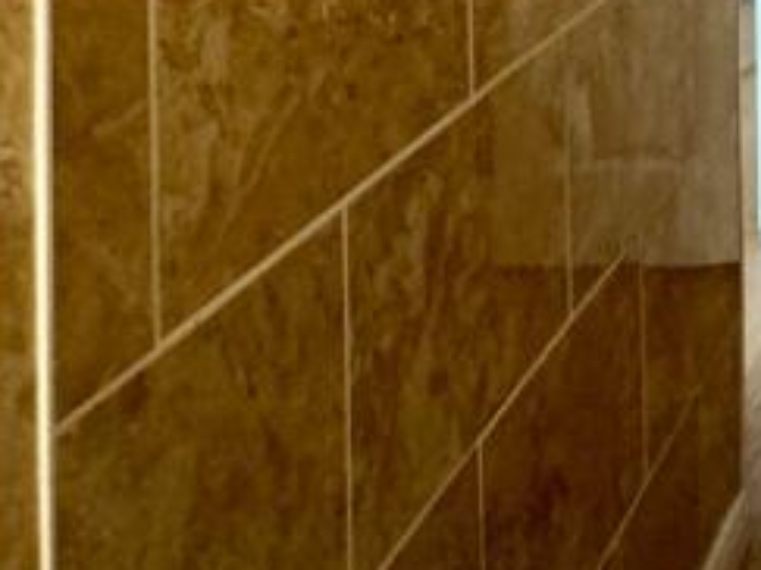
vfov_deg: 19.8
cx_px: 748
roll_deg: +1.8
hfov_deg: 30.6
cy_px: -391
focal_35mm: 59
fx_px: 1296
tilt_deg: -0.2
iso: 800
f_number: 2.2
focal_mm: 2.22
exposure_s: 1/50
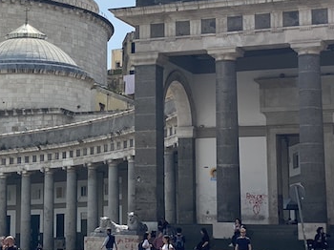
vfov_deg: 12.4
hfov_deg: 16.1
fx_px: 1147
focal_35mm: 119
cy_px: 69
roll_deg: -1.7
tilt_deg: +10.4
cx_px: -29
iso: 20
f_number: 2
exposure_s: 1/2994
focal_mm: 6
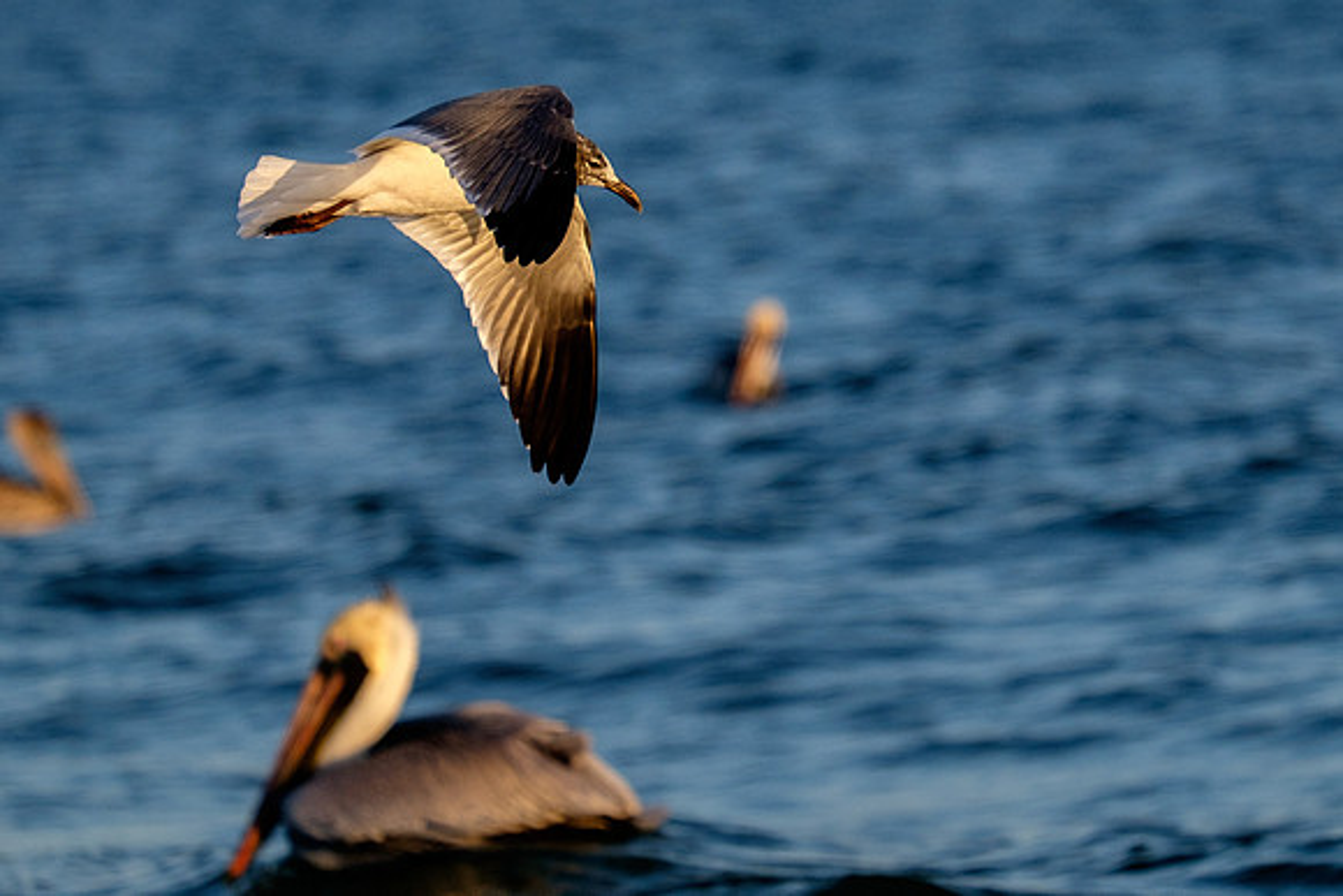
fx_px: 19080
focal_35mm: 511
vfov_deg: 2.7
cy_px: 197
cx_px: 772
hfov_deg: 4.0
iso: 200
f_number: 5.6
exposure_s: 1/1000
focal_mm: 200
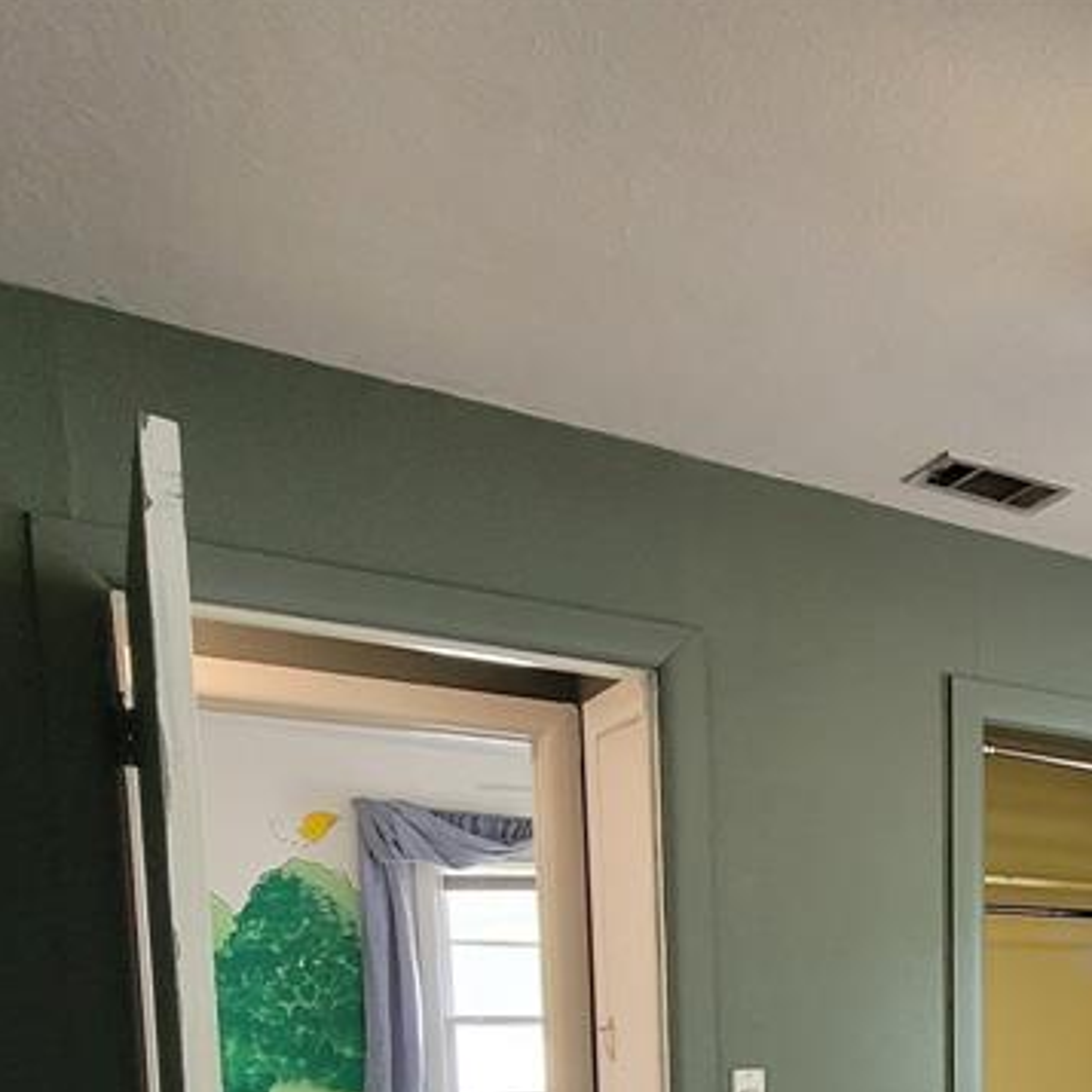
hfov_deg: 42.2
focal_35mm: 33
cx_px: 1120
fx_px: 1178
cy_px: 1156
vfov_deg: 41.3
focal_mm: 1.74
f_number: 2.2
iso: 250
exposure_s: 1/60
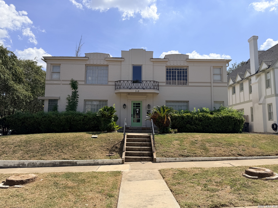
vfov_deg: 56.8
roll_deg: -0.8
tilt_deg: +7.1
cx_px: 139
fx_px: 193
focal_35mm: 24
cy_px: 104
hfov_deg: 71.6
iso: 80
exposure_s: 1/5714
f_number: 1.78
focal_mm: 6.76
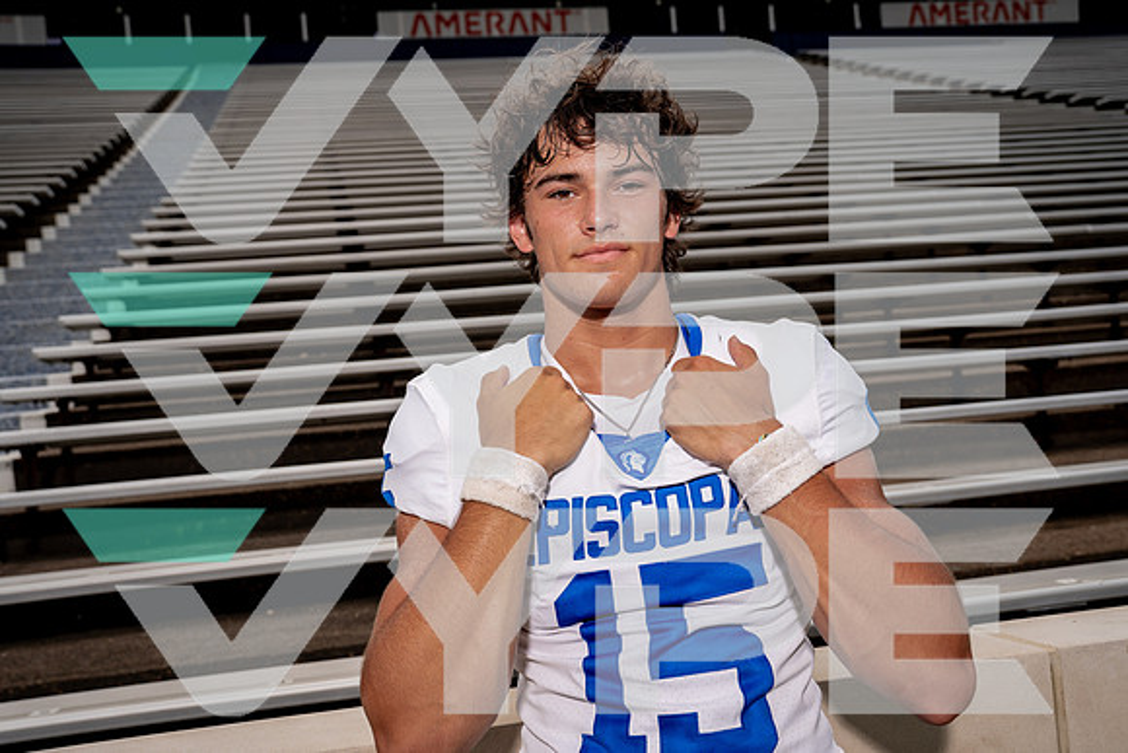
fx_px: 1156
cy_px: 376
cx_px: 564
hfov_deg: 52.0
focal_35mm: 37
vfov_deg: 36.1
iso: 100
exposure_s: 1/800
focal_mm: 35
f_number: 5.6
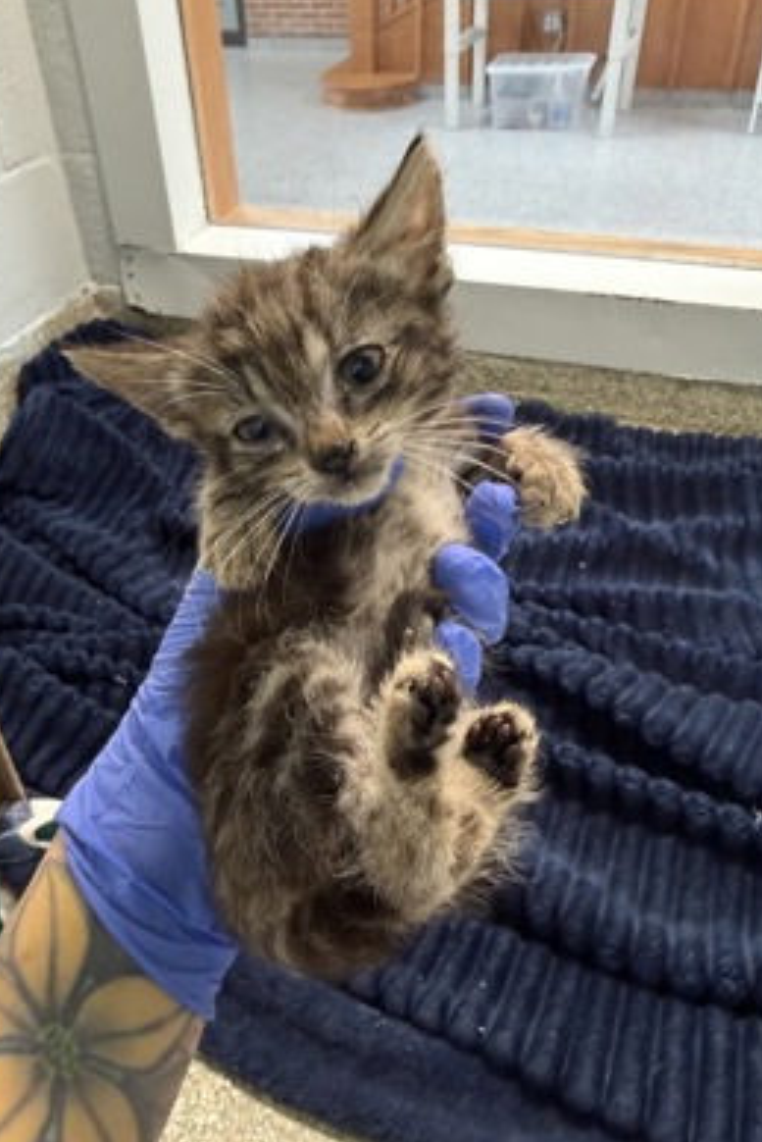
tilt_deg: -37.5
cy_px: 586
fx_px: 856
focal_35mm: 27
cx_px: 325
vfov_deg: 67.4
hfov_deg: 47.8
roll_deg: +3.0
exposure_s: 1/60
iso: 320
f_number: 2.2
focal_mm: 2.22
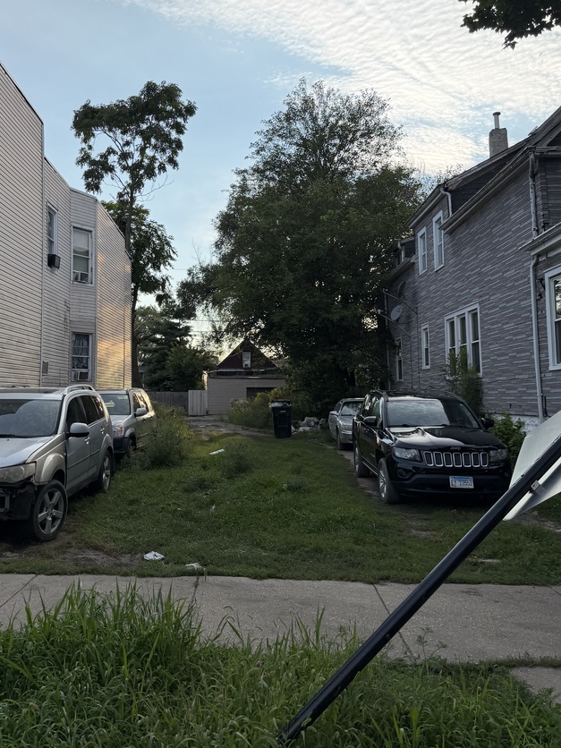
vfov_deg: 58.1
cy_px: 321
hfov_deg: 45.0
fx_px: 670
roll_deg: +1.1
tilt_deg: +3.6
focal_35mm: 31
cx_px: 202
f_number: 1.78
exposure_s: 1/2370
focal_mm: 6.76
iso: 80
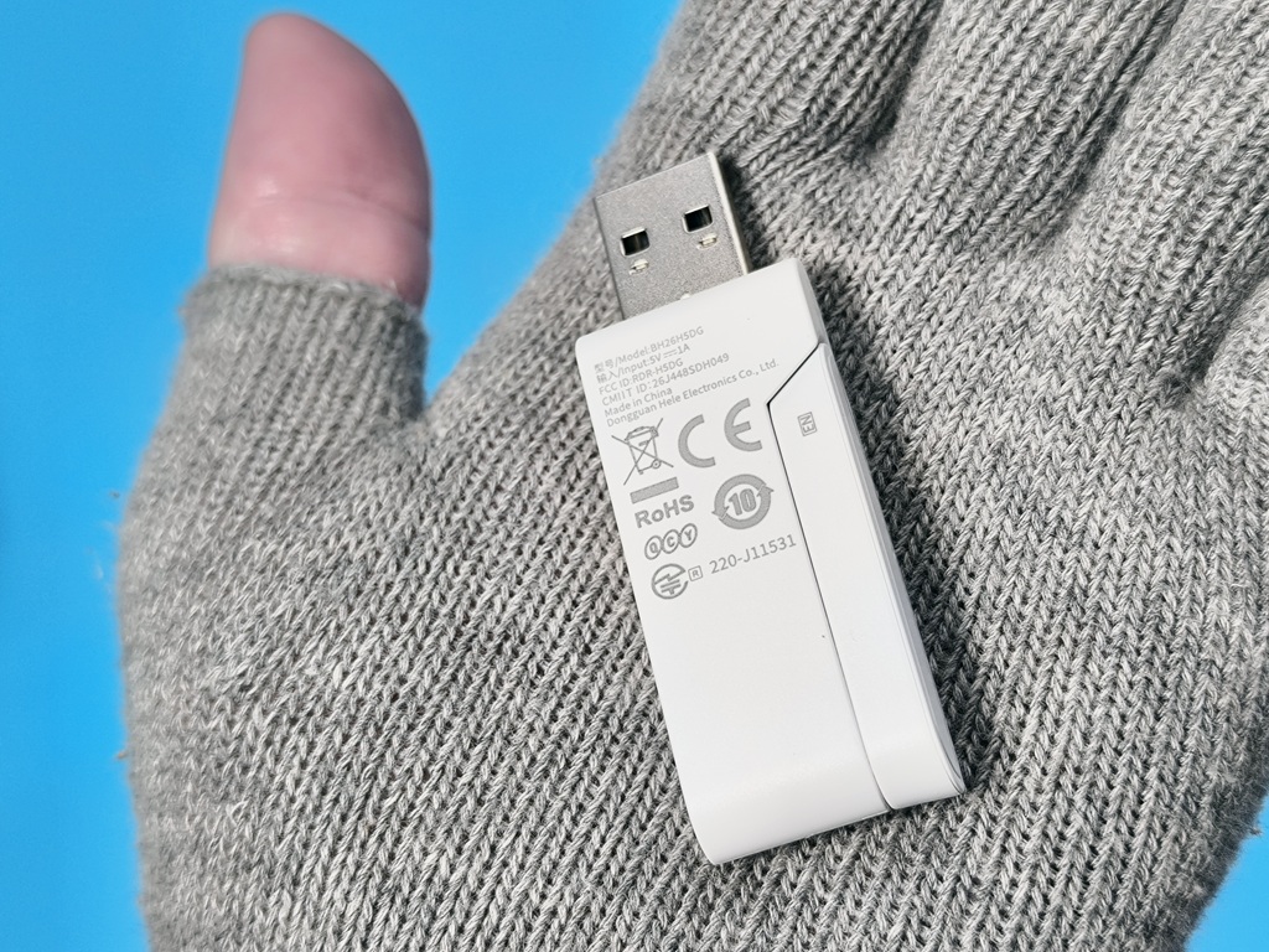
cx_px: 634
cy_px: 476
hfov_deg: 36.2
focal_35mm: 53
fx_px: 1943
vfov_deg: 27.5
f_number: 1.65
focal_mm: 6.14
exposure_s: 1/100
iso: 200
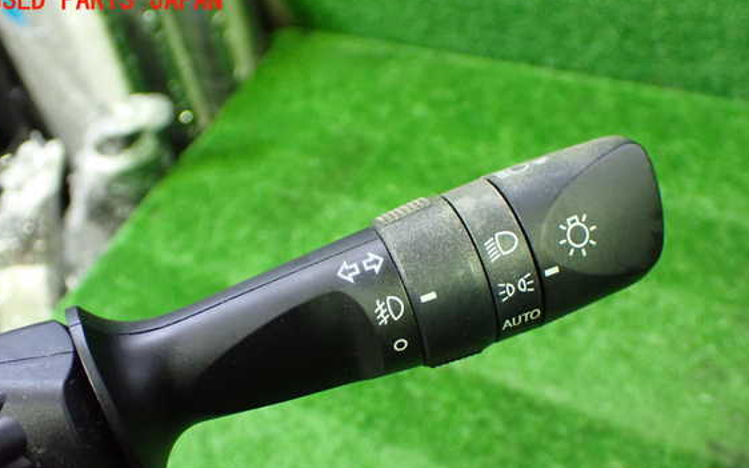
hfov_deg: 46.2
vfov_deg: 29.8
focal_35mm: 43
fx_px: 878
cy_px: 284
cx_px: 380
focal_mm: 6.83
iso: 1000
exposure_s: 1/40
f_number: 2.7
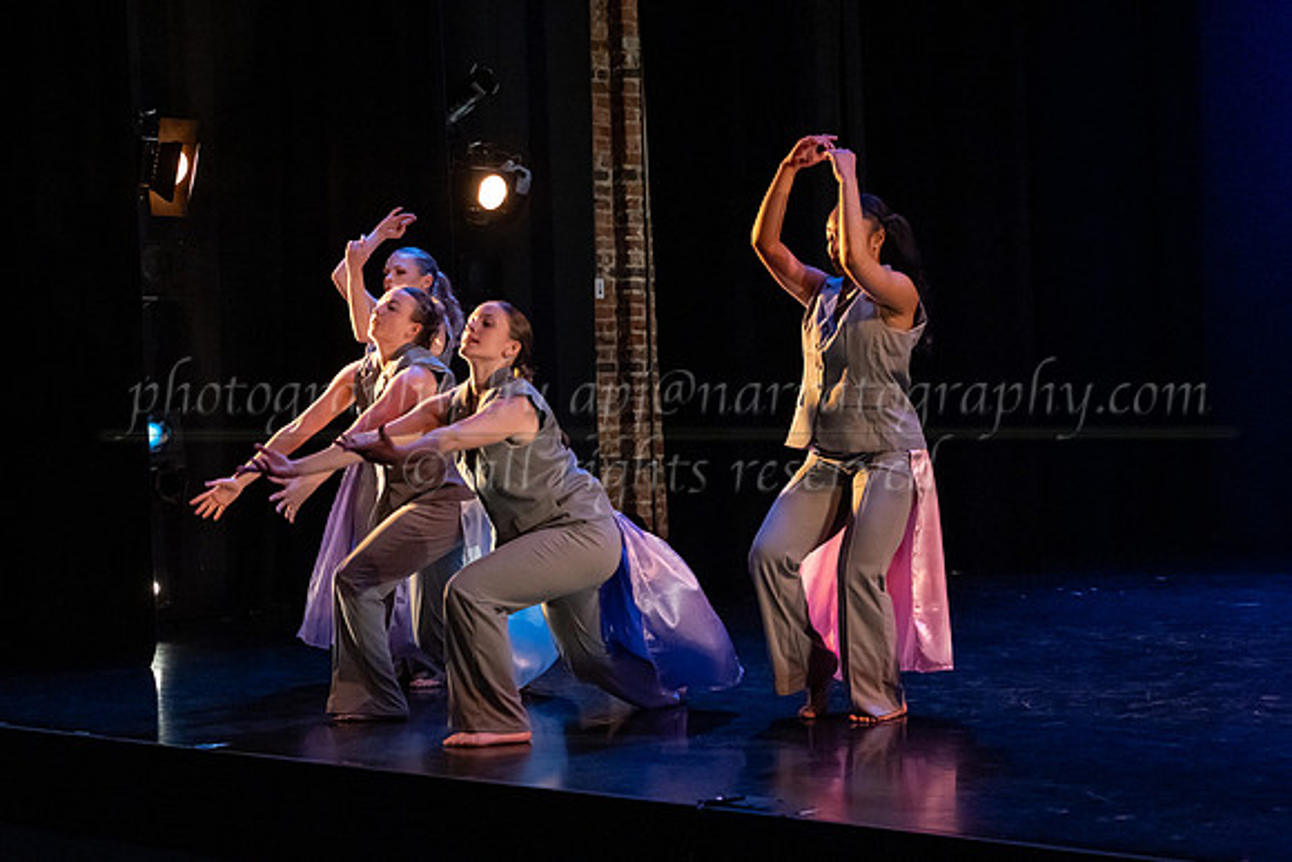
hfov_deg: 30.8
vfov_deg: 20.8
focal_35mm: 65
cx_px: 646
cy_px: 462
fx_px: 2343
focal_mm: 56
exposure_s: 1/400
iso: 6400
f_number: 4.5
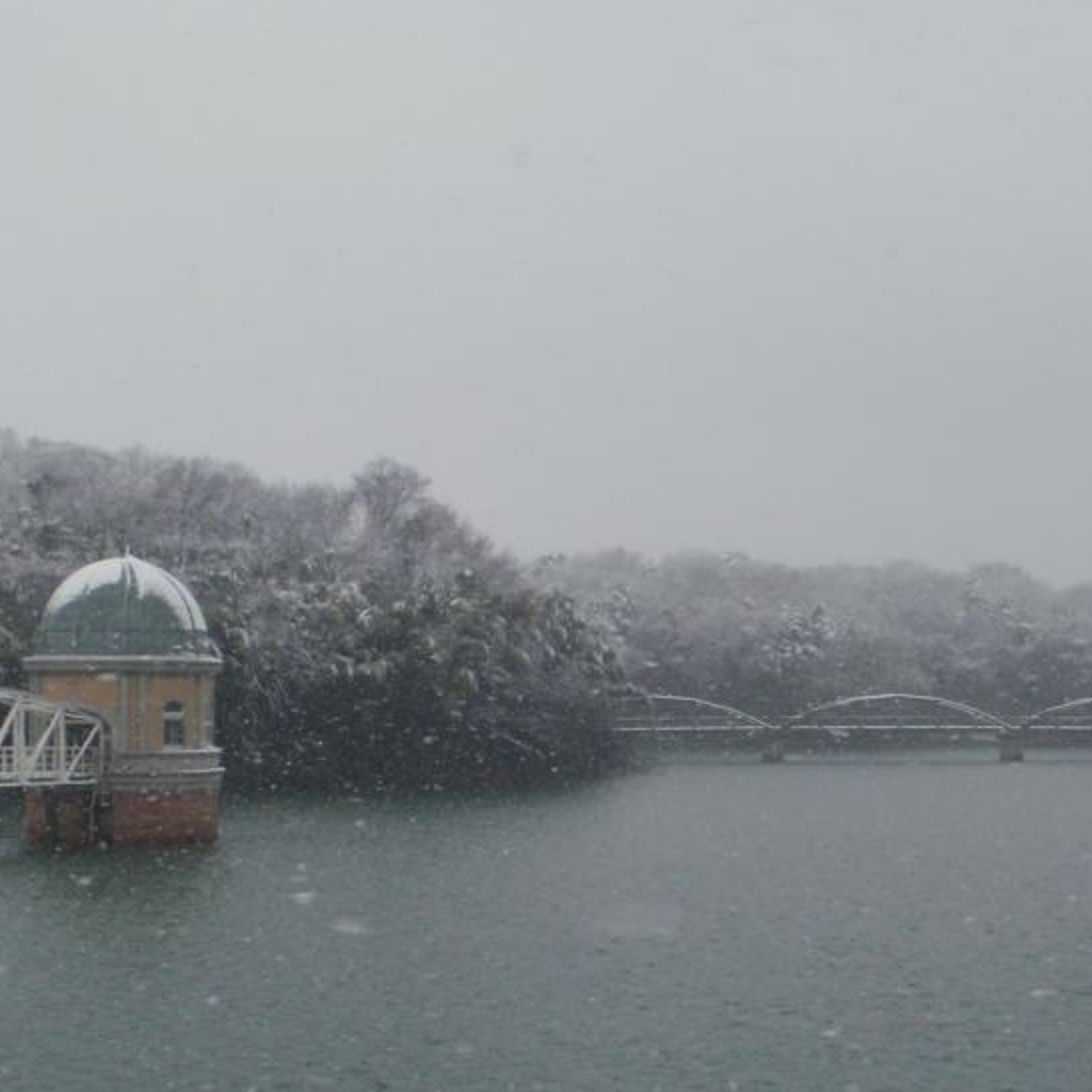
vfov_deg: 23.6
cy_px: 728
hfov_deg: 23.7
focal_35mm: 73
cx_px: 514
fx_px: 2605
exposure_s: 1/400
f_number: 6.3
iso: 100
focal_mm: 7.7
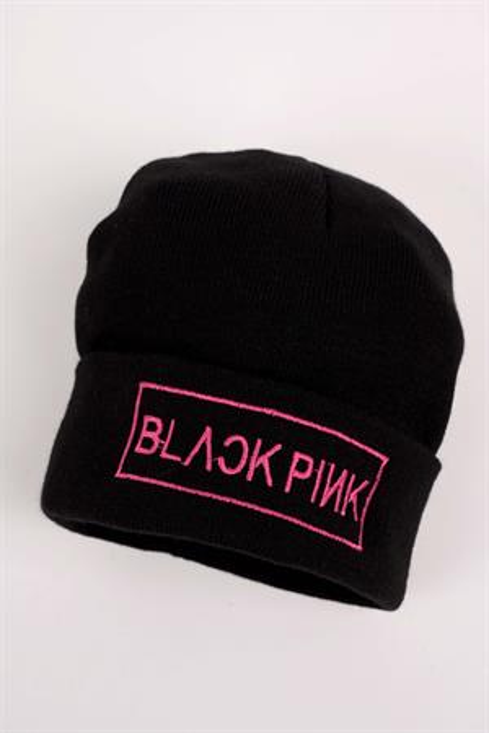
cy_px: 366
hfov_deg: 27.0
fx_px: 1019
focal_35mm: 50
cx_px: 244
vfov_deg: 39.6
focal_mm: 50
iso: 320
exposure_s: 1/100
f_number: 11
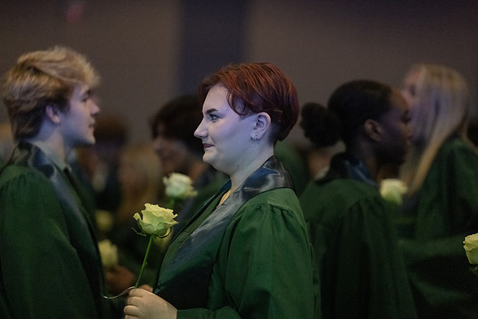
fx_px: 2656
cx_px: 239
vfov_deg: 6.9
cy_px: 160
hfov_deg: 10.3
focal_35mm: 200
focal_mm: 200
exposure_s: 1/320
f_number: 2.8
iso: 20000
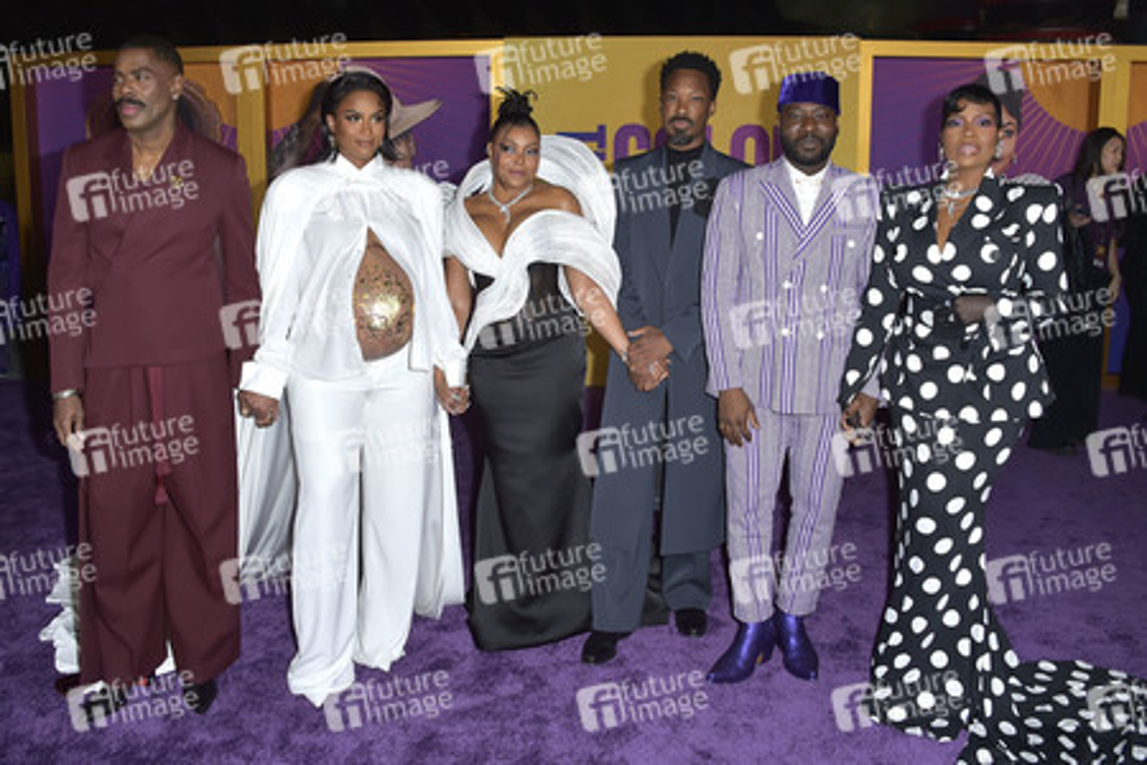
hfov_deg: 65.5
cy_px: 382
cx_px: 574
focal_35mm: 28
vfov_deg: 46.4
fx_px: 892
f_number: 6.3
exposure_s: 1/250
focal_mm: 28
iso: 320
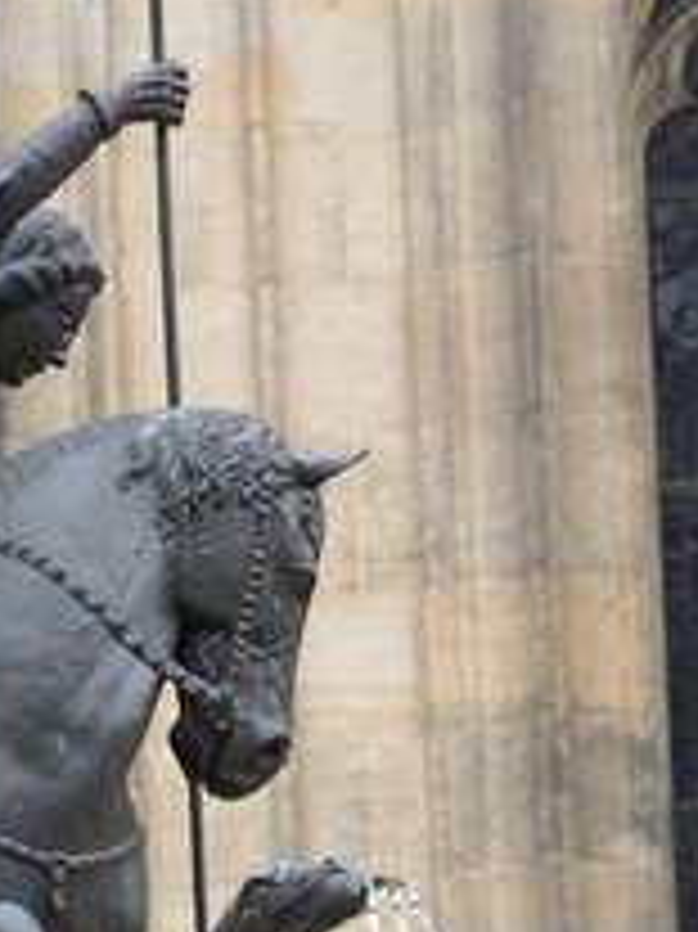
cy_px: 1171
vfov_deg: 3.5
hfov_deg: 2.6
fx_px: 15394
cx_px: 95
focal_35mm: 572
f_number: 4.4
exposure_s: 1/200
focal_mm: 38.8
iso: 160
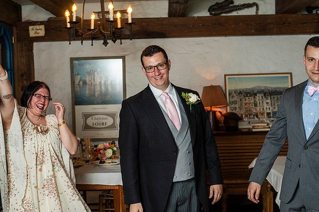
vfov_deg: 26.5
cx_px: 161
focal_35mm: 51
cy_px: 107
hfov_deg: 38.9
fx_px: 452
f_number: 4
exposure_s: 1/80
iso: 500
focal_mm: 50
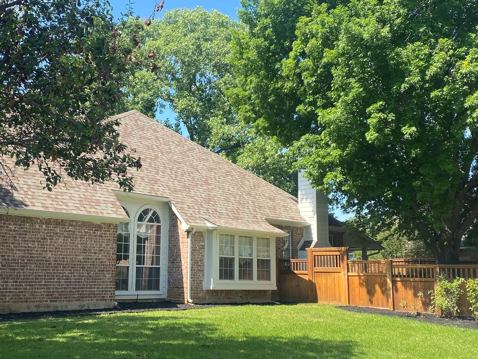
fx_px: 594
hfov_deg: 43.6
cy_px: 169
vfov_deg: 33.6
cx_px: 190
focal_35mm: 43
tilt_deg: +7.1
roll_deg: -0.8
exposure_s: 1/877
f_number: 1.8
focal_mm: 4.25
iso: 32
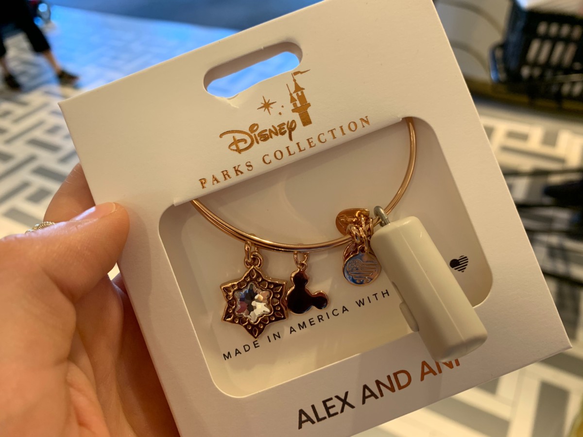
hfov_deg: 67.3
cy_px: 218
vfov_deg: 53.1
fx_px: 438
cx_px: 292
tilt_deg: -41.3
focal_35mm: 26
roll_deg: +4.1
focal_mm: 4.25
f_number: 1.8
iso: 100
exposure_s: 1/80
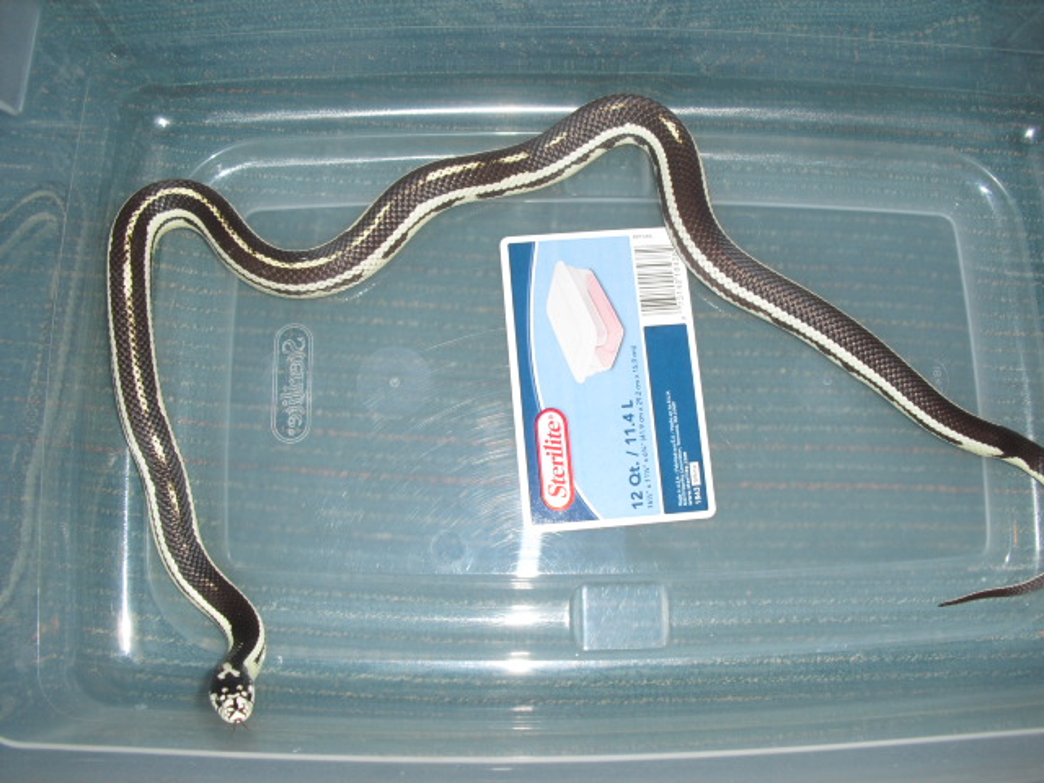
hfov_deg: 51.4
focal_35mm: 36
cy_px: 392
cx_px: 522
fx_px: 1086
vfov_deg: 39.7
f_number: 3.1
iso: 100
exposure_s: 1/60
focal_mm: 6.3
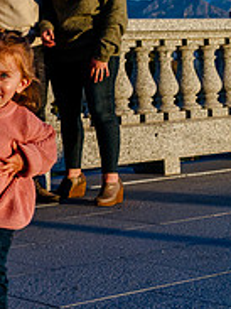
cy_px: 83
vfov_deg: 19.2
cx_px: -250
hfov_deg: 12.5
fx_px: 909
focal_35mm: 102
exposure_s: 1/5000
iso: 500
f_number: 4
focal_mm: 24
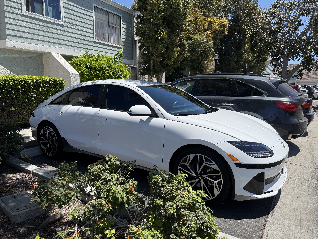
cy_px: 120
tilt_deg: -4.0
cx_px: 159
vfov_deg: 56.8
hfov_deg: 71.6
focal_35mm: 24
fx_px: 220
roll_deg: +0.3
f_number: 1.78
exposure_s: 1/4673
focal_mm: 6.76
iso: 100
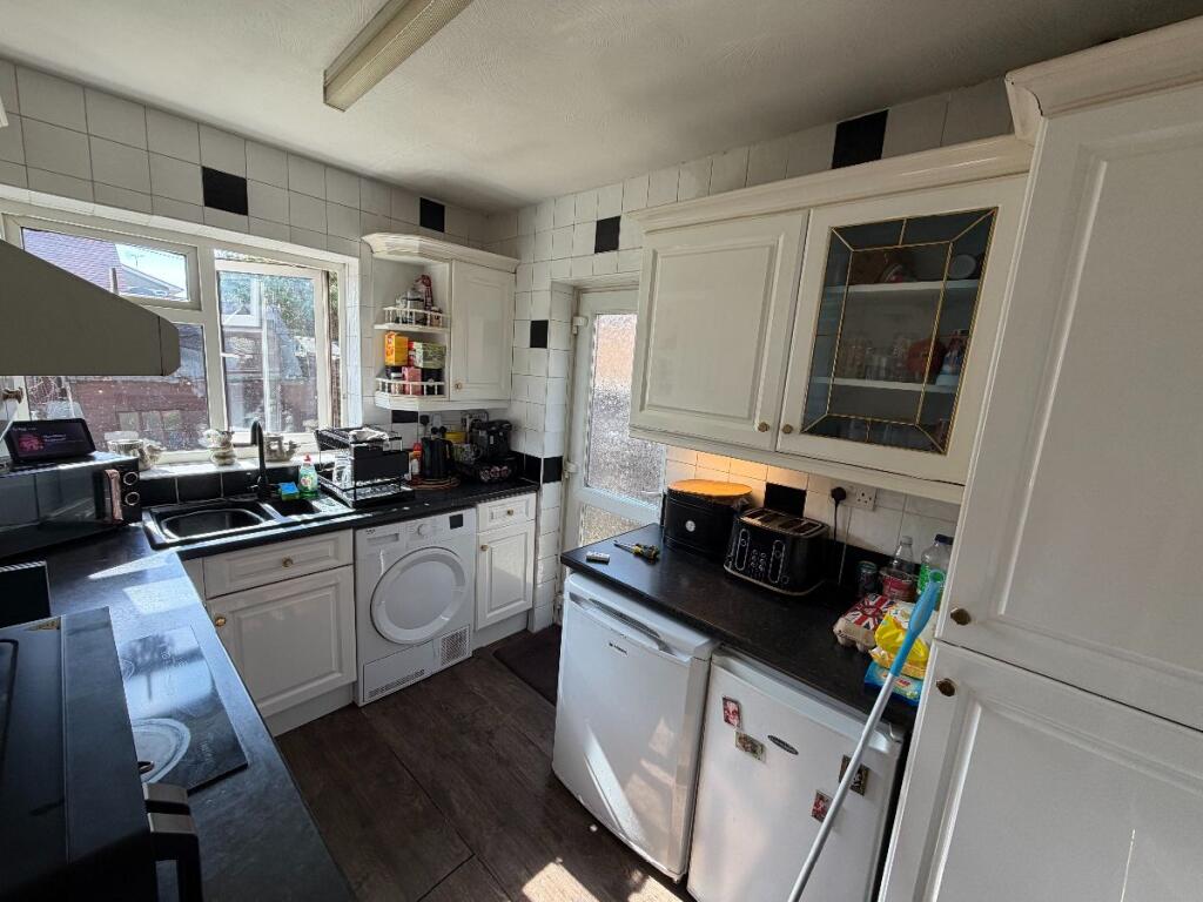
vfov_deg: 85.7
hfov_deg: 102.1
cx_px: 602
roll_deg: -3.0
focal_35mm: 14
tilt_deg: -9.3
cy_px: 451
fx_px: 487
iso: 64
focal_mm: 2.22
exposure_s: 1/100
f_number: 2.2
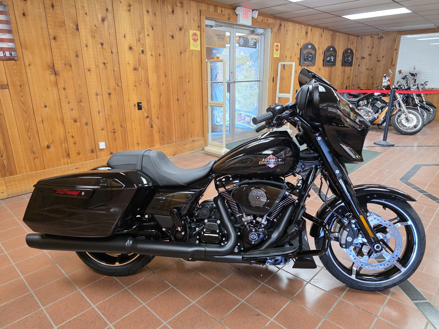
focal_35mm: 23
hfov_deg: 73.9
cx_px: 220
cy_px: 164
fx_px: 292
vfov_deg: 58.9
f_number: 1.7
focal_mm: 6.3
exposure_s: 1/120
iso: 640
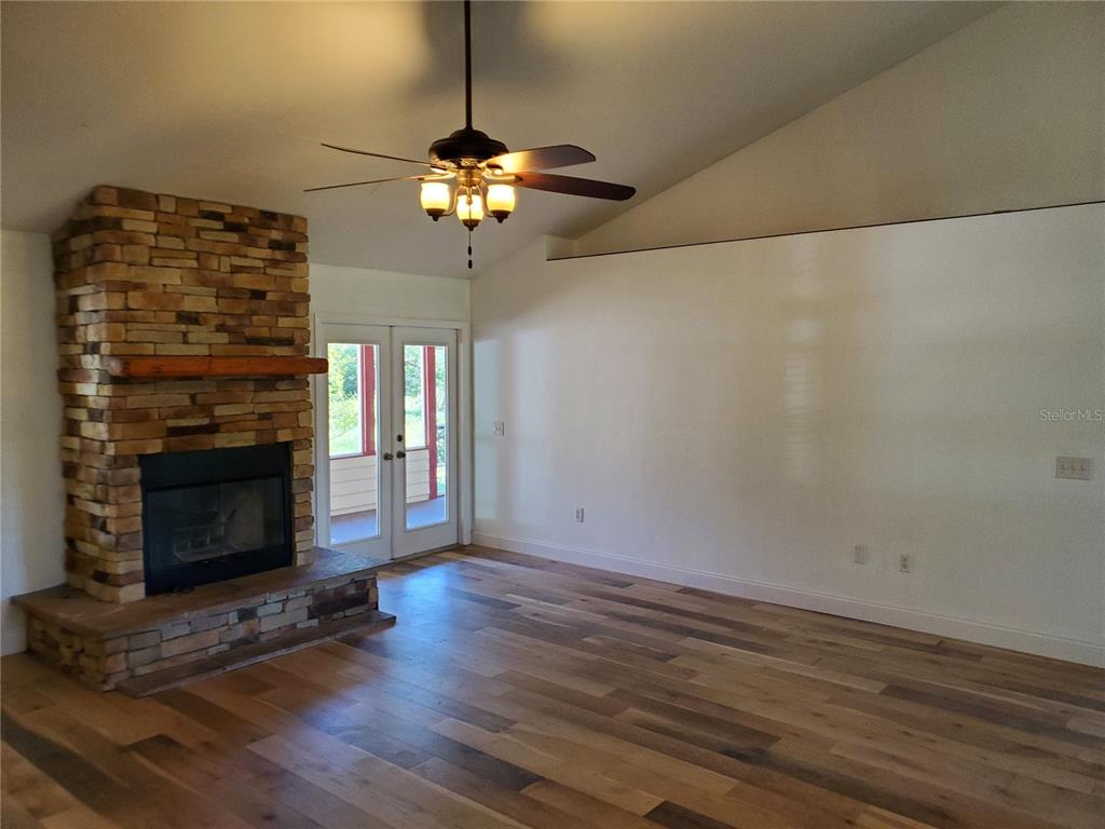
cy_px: 414
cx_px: 552
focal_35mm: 26
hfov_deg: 67.3
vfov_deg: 53.1
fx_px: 830
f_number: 1.5
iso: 250
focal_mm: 4.3
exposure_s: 1/120
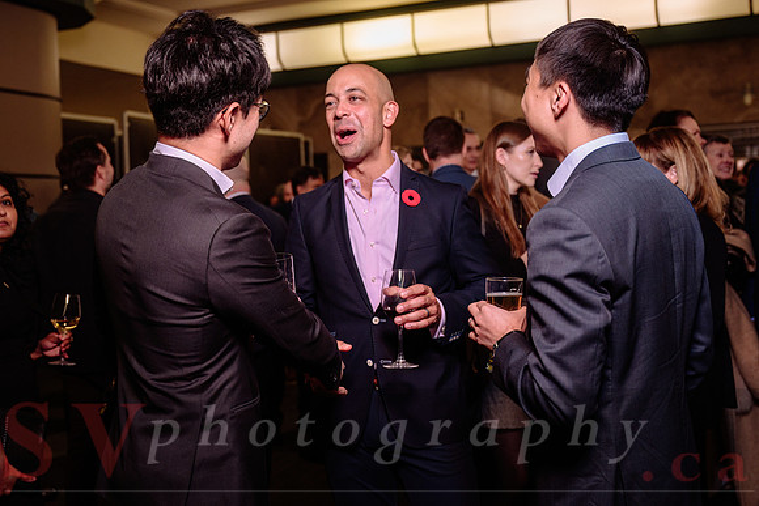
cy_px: 231
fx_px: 895
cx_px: 380
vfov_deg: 31.6
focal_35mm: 42
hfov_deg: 45.9
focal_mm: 39
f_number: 3.2
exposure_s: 1/100
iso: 800
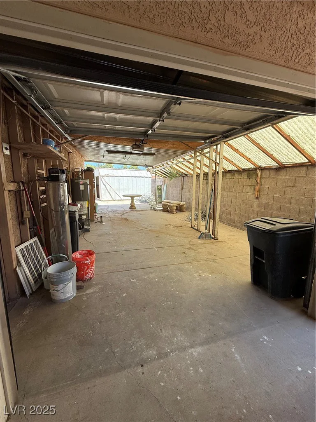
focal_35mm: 14
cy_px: 211
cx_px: 158
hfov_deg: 85.7
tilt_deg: -8.9
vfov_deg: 102.1
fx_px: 170
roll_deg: -0.6
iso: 64
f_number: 2.2
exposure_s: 1/390
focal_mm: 2.22
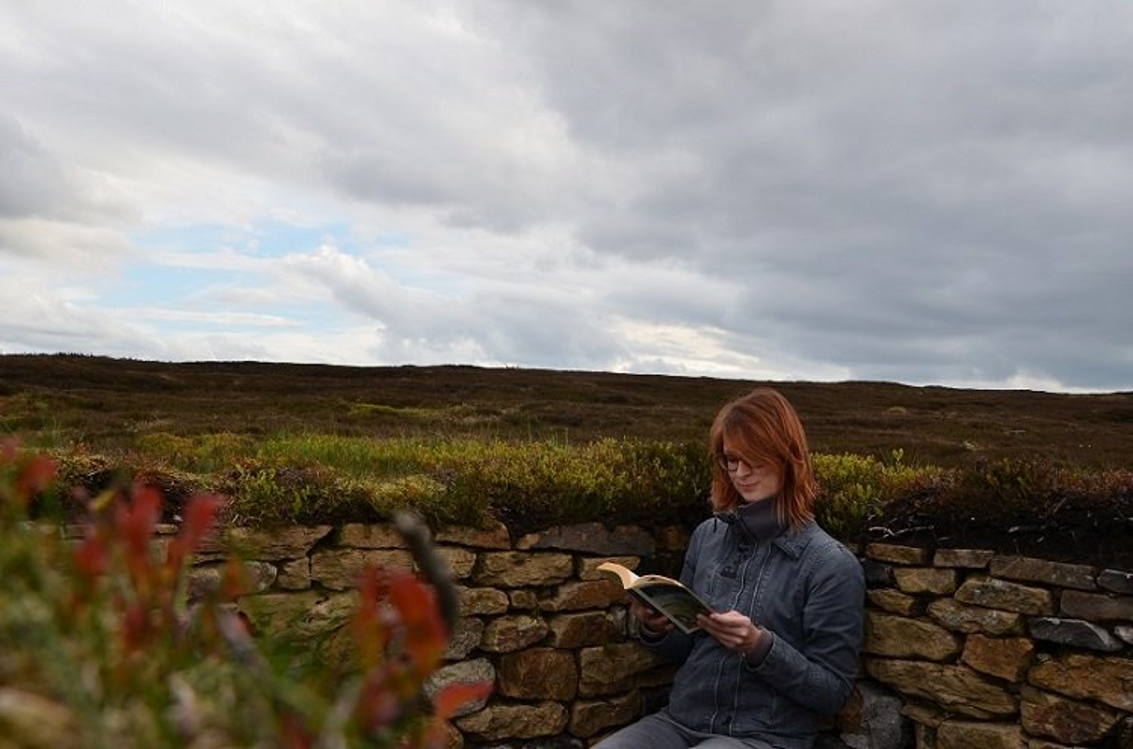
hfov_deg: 53.2
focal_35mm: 36
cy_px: 374
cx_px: 566
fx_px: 1130
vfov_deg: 36.7
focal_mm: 24
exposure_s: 1/250
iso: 360
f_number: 10
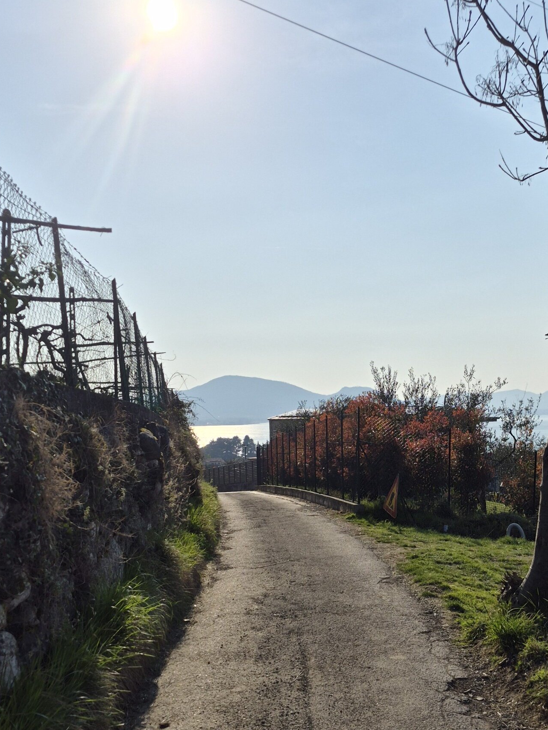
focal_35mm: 39
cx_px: 363
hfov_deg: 36.5
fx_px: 823
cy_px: 488
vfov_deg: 47.1
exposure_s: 1/8288
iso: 25
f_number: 1.8
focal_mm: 5.4
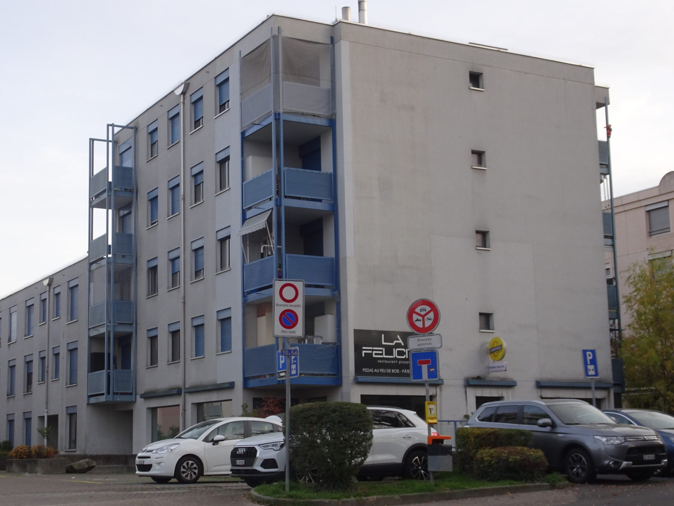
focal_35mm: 52
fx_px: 1013
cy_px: 284
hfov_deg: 36.5
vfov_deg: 28.0
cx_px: 239
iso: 80
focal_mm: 6.8
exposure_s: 1/60
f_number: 4
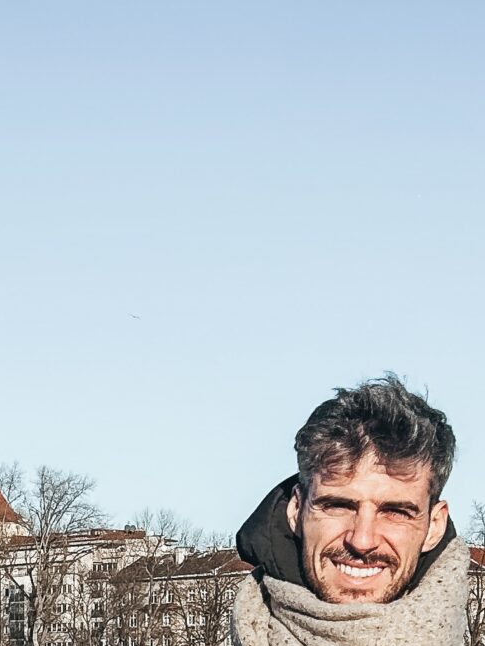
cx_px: -242
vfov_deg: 18.2
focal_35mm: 103
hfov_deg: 13.5
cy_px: 744
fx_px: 1923
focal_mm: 5.7
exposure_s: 1/5000
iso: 50
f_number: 1.5
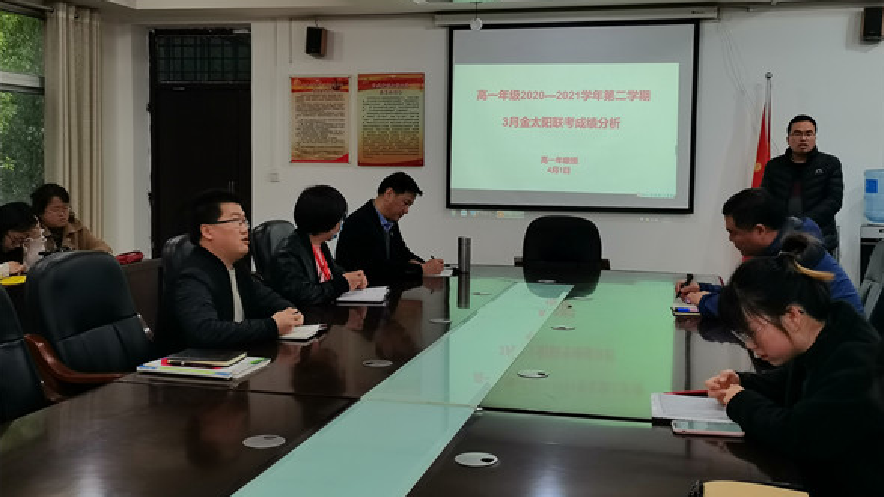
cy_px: 212
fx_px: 914
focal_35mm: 39
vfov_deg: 30.4
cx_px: 450
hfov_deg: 51.6
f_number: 1.8
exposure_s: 1/50
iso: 125
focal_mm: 5.58
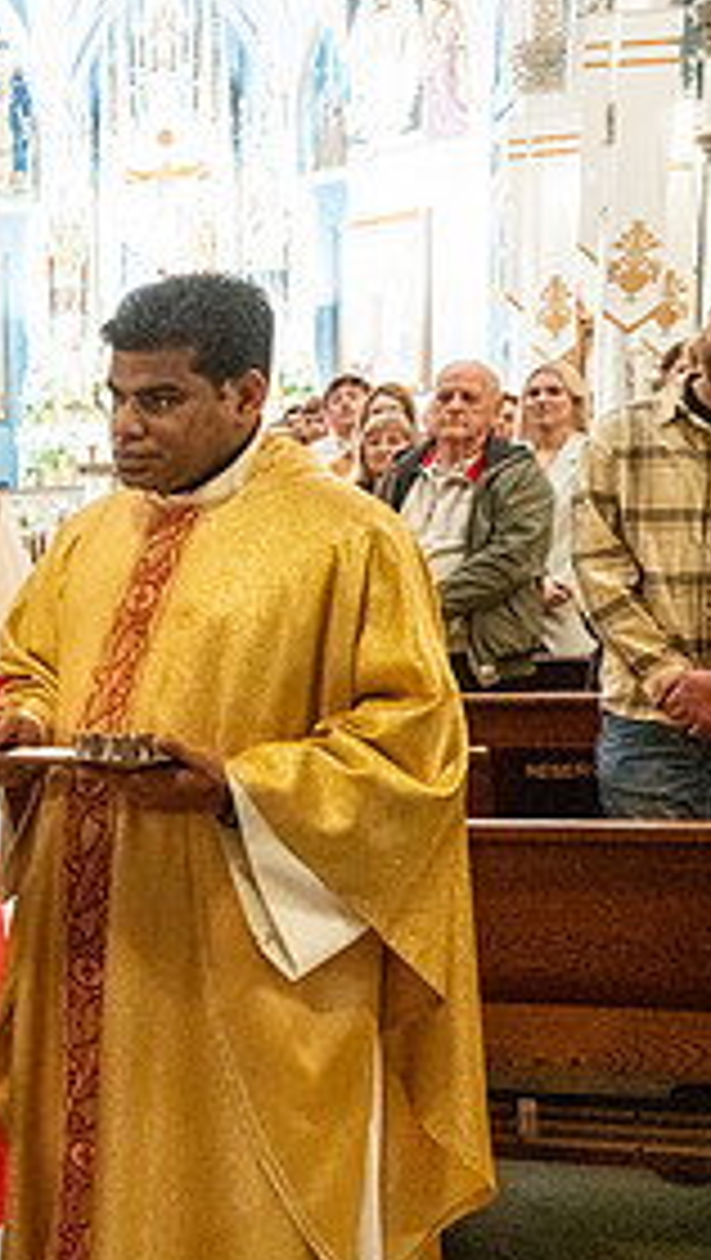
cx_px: -333
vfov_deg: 39.8
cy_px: 718
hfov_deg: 20.1
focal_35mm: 52
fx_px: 1739
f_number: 4.5
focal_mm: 24
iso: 5000
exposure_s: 1/60
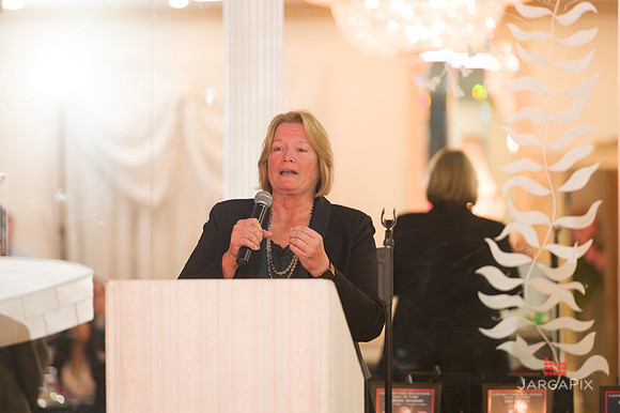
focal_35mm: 200
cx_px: 310
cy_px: 206
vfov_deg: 6.9
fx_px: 3442
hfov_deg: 10.3
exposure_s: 1/125
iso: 1600
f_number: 3.2
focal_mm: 200
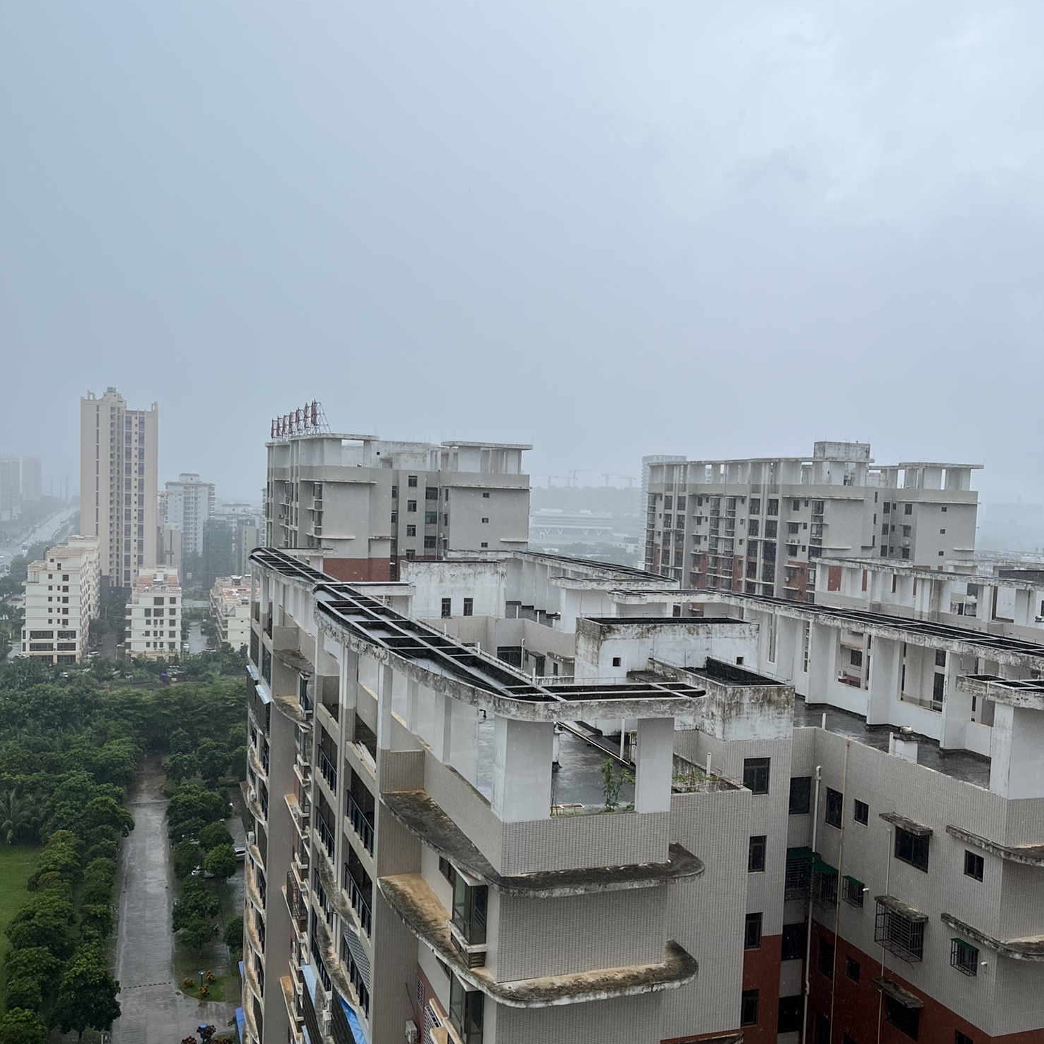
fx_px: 1058
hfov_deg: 52.5
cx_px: 517
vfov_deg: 52.5
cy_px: 565
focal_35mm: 31
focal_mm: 5.1
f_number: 1.6
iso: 50
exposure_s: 1/1325
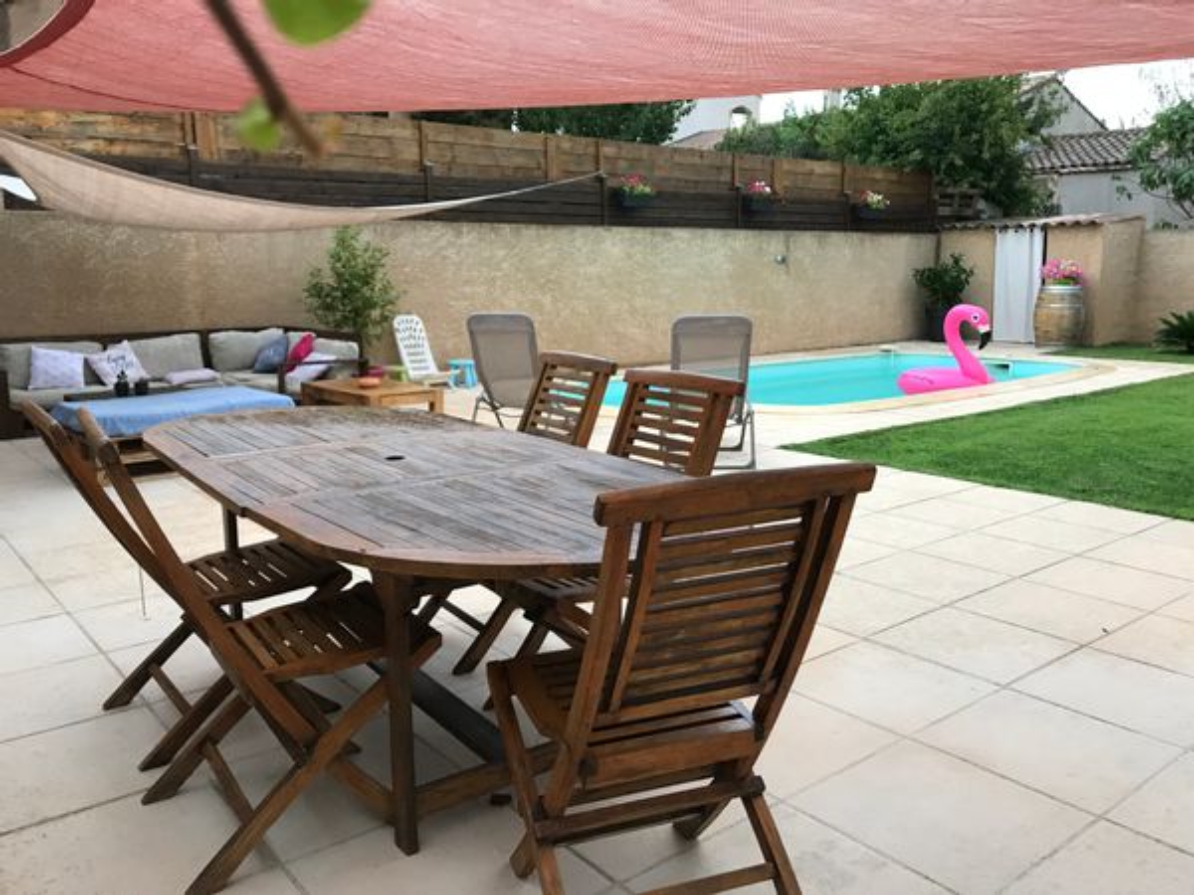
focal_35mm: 28
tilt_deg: -9.8
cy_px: 448
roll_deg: +1.6
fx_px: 966
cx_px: 597
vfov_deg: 49.7
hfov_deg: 63.4
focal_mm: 3.99
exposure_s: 1/33
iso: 32
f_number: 1.8
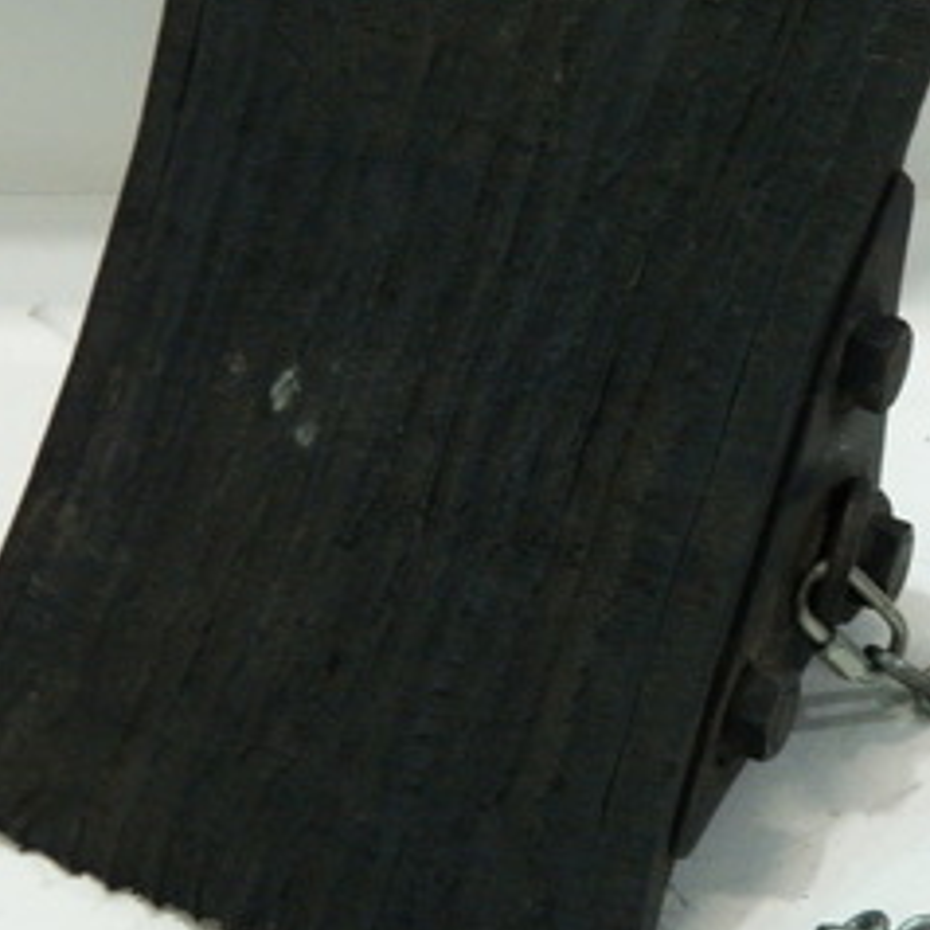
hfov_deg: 18.6
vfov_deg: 18.7
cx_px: 660
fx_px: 2827
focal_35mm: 93
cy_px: 424
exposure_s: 1/40
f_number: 3.2
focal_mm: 8.9
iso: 400
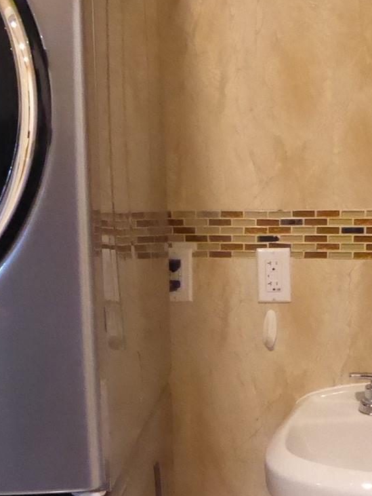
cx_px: 197
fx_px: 1002
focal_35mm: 70
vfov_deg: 27.7
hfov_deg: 21.0
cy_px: 274
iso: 1600
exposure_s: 1/60
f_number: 3.3
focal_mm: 4.3
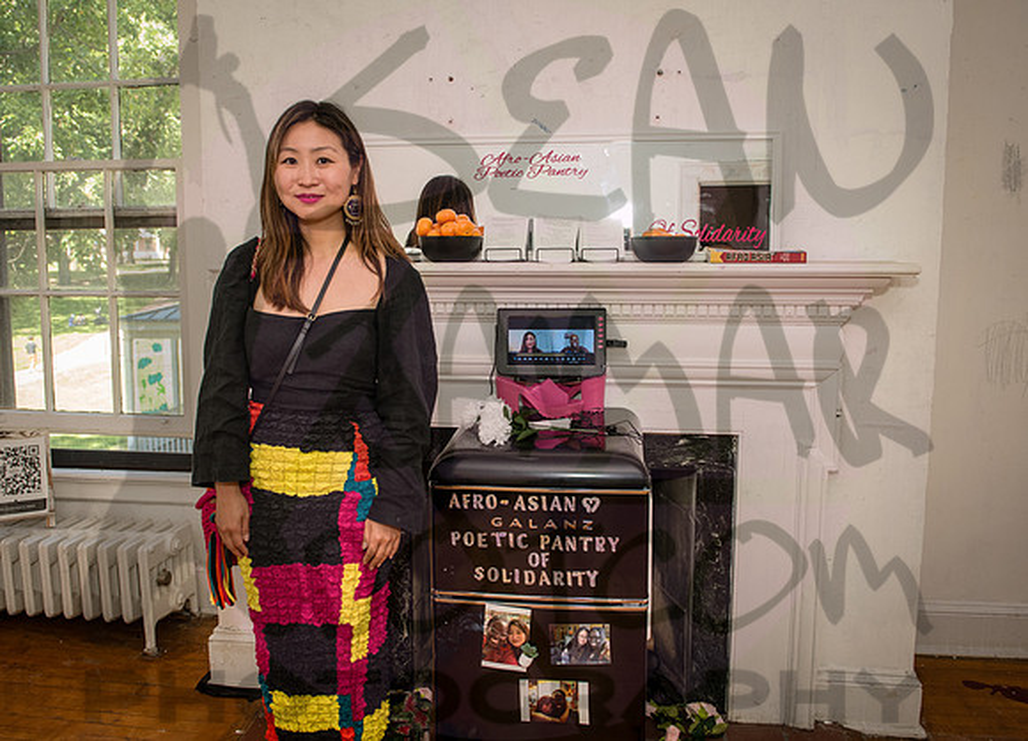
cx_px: 482
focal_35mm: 28
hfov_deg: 63.8
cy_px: 343
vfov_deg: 48.3
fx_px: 825
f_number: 4.5
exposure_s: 1/200
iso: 1250
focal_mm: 24
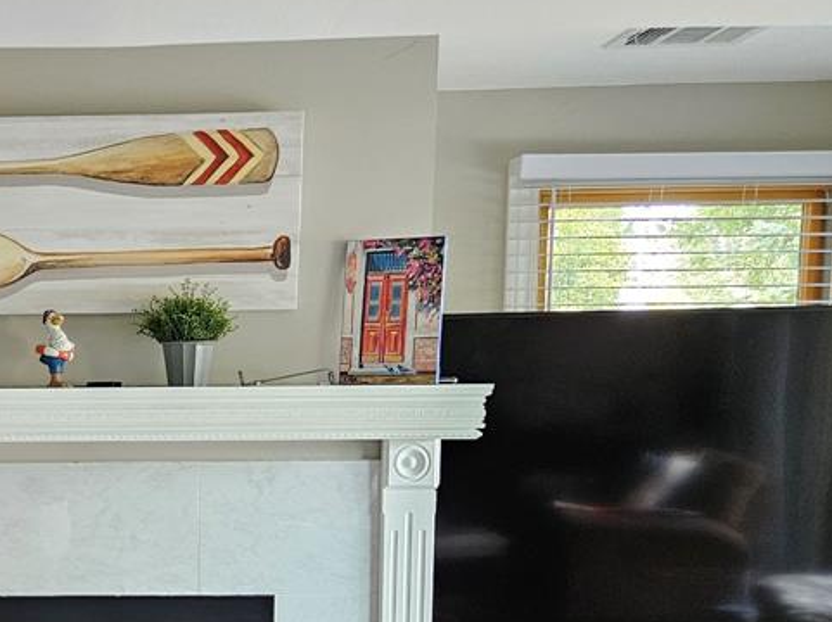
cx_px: 12
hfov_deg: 35.5
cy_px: 503
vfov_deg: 28.9
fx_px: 1177
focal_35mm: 49
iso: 640
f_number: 1.8
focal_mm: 5.4
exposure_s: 1/120
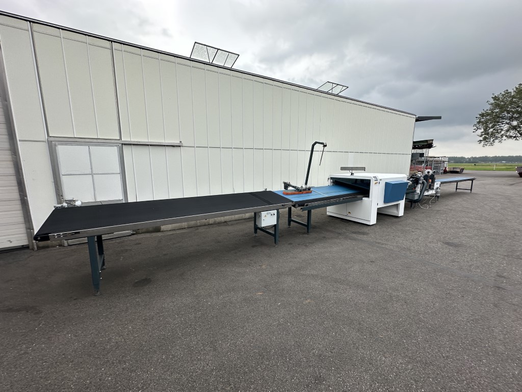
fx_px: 211
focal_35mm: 14
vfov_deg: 85.7
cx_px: 261
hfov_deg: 102.1
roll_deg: -0.2
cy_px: 196
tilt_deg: -8.0
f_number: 2.2
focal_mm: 2.22
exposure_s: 1/384
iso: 40
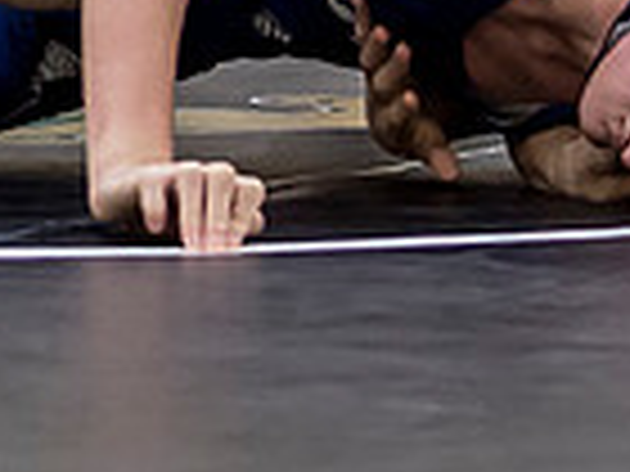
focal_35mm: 569
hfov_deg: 3.5
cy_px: -129
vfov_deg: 2.6
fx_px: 10356
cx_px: 600
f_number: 1.2
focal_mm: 45
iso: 1000
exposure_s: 1/1000
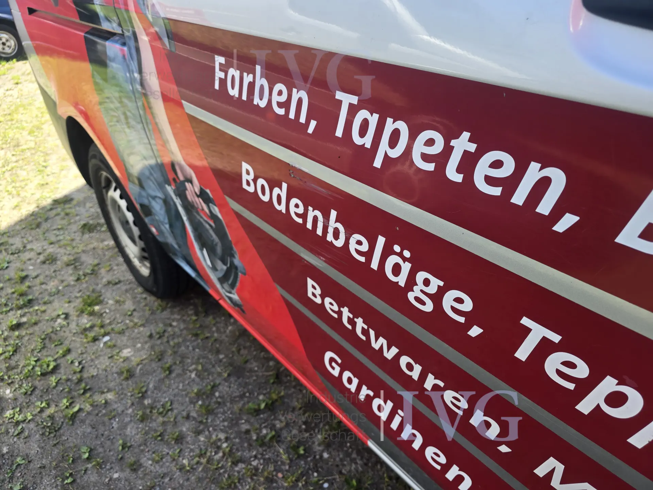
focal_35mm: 23
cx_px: 326
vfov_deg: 58.9
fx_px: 434
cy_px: 245
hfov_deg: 73.9
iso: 16
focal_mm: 6.3
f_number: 1.7
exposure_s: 1/180
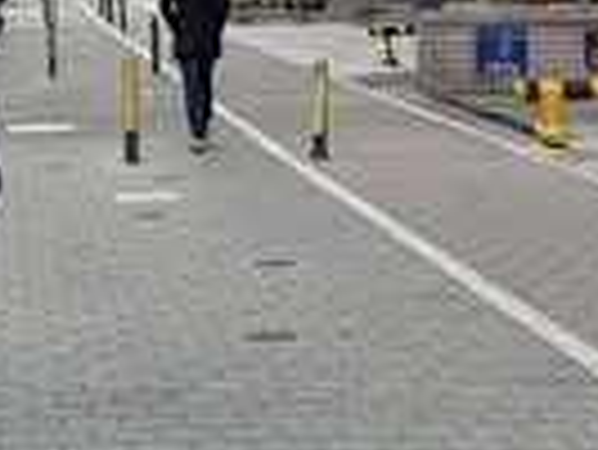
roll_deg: +0.2
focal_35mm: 117
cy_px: -153
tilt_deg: +6.0
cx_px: 207
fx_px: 2023
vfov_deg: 12.3
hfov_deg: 16.8
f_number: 1.6
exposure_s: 1/135
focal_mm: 5.96
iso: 125
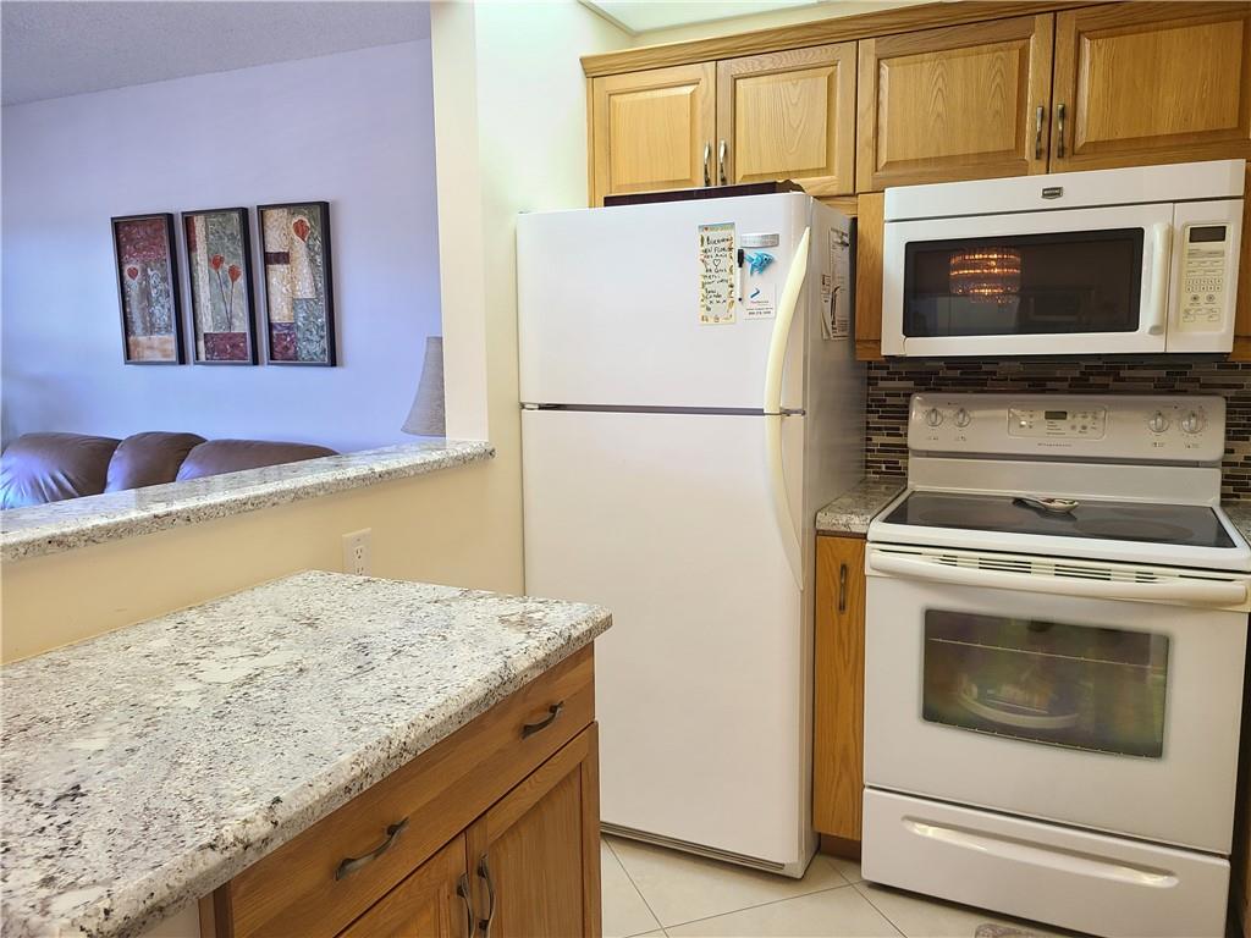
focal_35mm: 26
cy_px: 469
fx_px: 940
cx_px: 626
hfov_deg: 67.3
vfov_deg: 53.1
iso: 160
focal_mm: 5.4
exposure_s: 1/59
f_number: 1.8
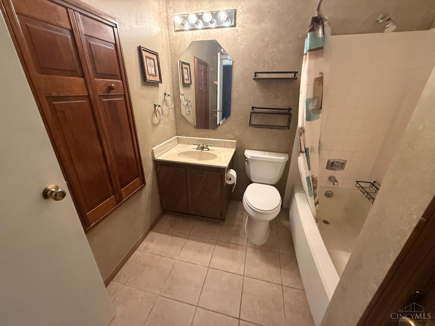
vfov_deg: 85.7
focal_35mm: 14
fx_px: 176
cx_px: 218
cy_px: 163
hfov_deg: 102.1
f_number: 2.2
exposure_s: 1/60
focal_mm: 2.22
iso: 640
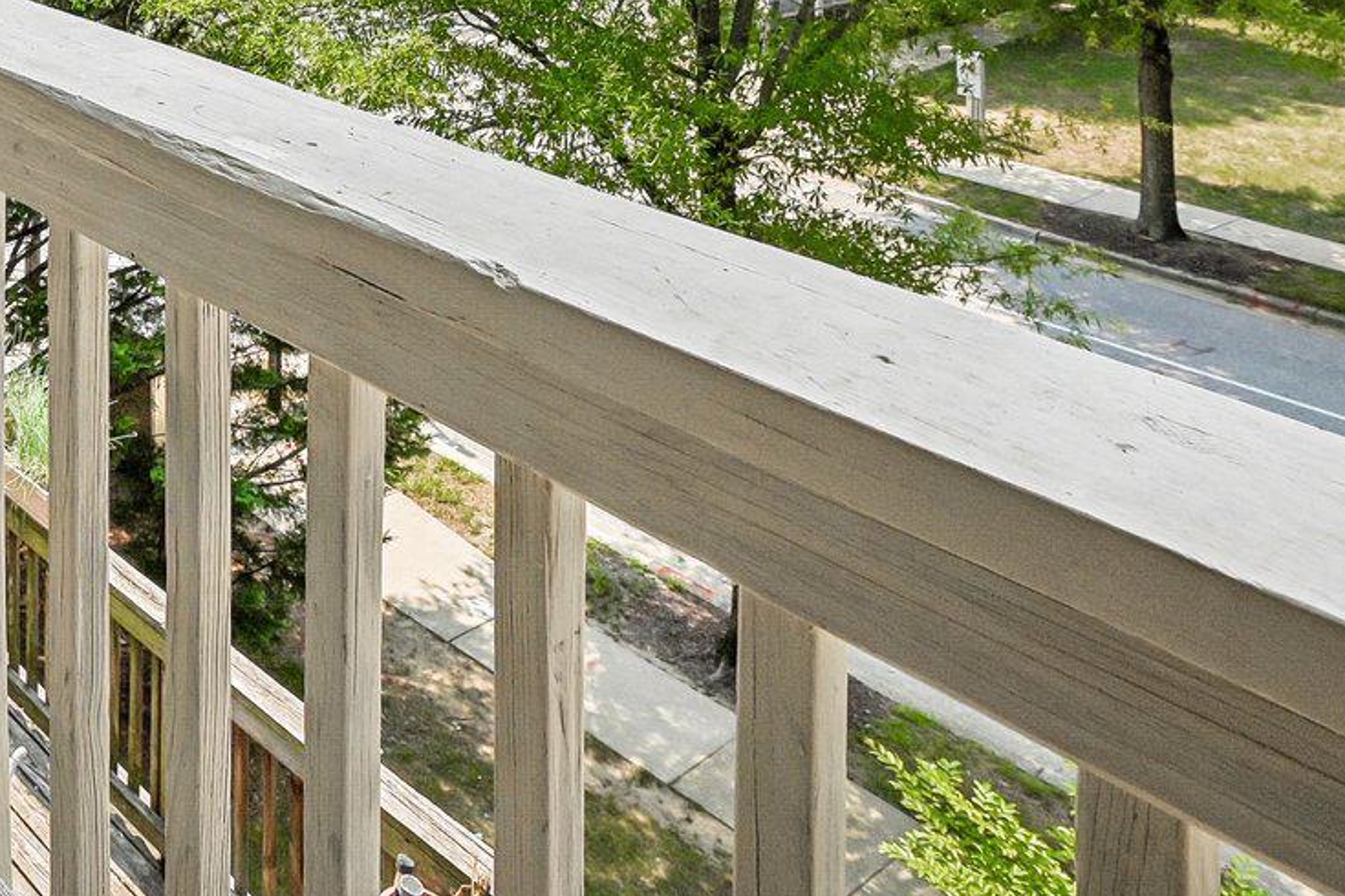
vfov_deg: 27.2
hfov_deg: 40.4
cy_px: -336
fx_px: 1457
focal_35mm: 39
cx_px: -123
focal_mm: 14
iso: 100
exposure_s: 1/400
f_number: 8
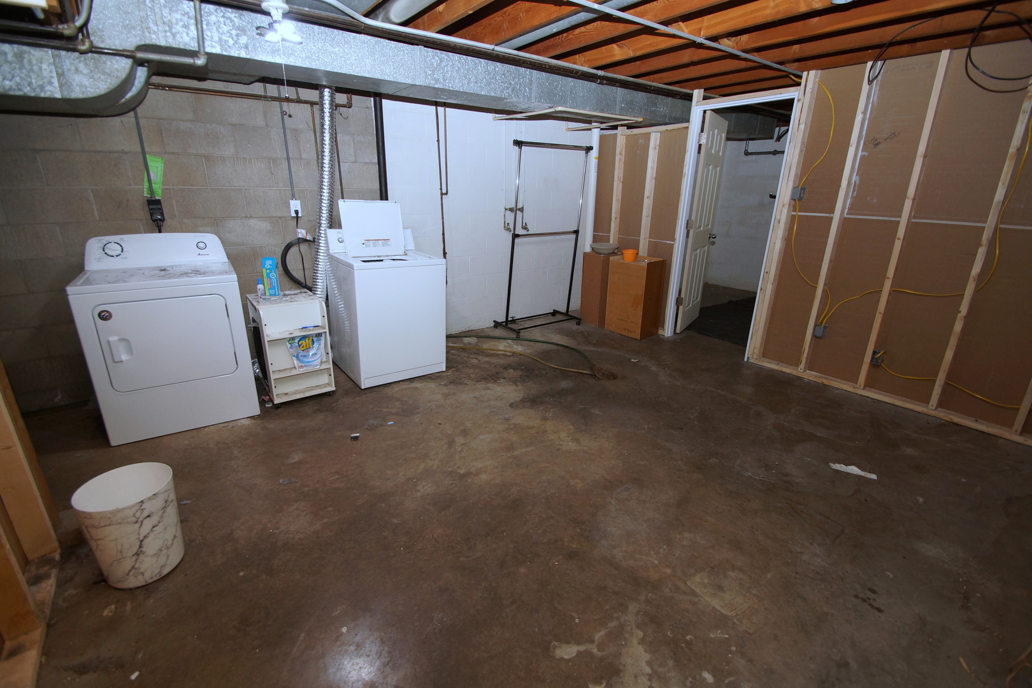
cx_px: 516
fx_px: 430
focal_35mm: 15
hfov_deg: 100.4
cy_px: 344
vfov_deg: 77.3
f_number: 4
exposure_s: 1/60
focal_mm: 10
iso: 400
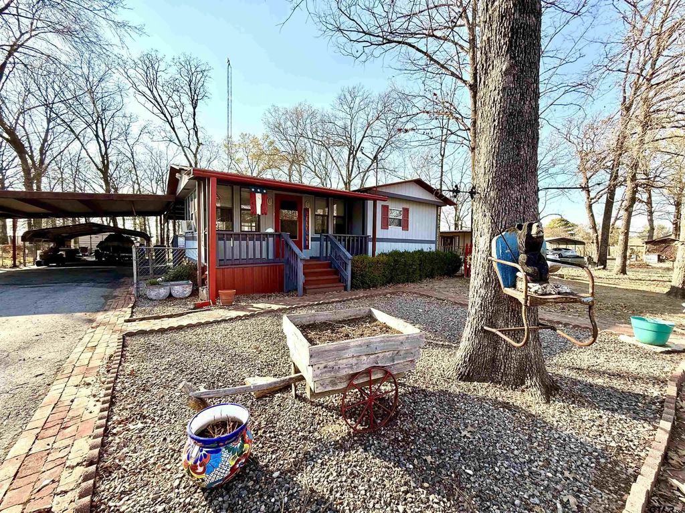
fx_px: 277
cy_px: 256
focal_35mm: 14
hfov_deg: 102.1
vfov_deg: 85.7
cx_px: 342
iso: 64
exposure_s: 1/518
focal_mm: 2.22
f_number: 2.2
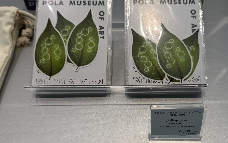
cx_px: 116
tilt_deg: -50.8
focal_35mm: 26
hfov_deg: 70.4
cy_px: 60
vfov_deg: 47.4
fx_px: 162
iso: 64
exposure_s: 1/250
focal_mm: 6.76
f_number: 1.78
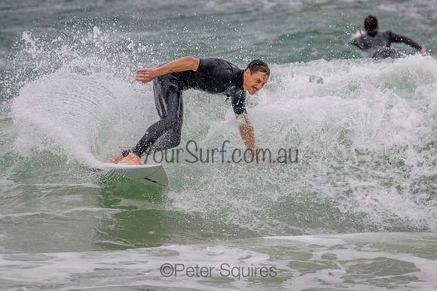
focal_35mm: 983
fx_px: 11935
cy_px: 148
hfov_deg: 2.1
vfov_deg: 1.4
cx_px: 221
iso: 2800
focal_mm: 800
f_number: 11
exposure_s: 1/2000
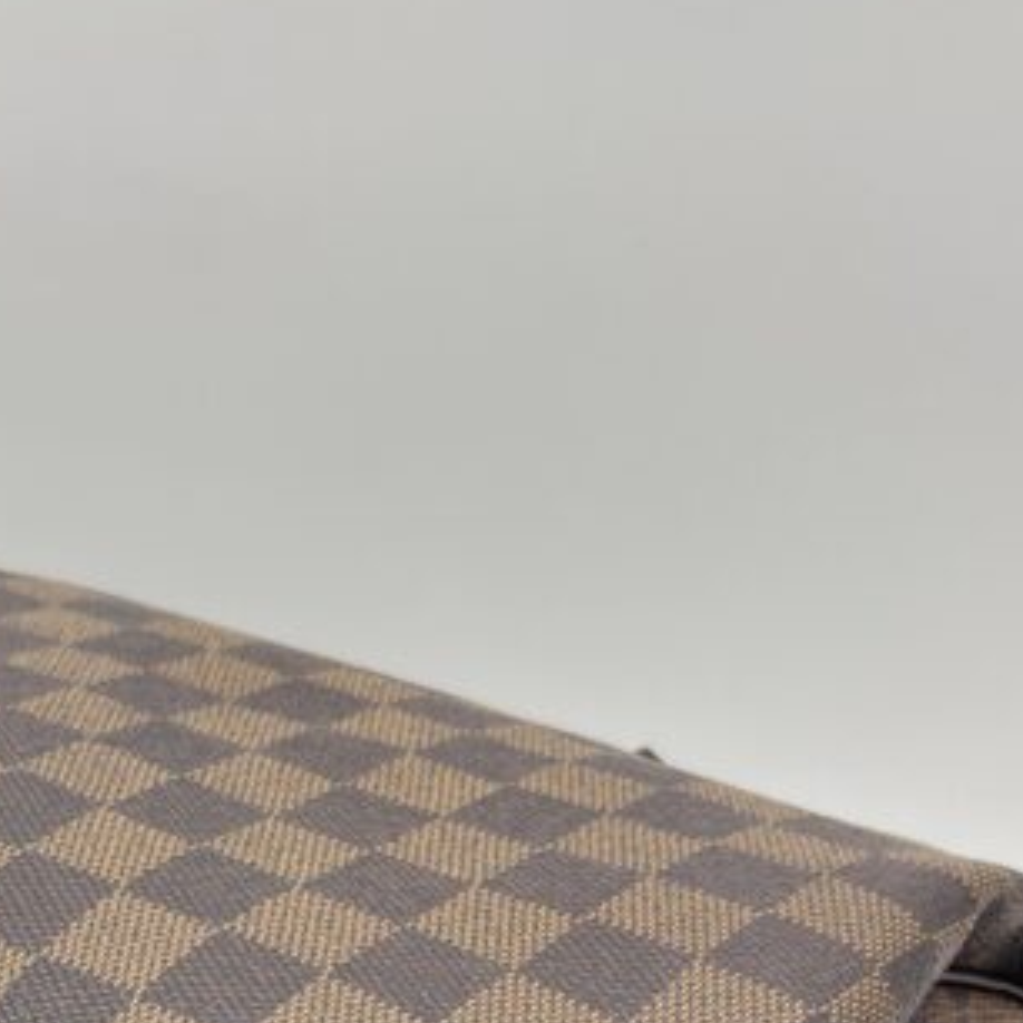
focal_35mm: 77
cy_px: 1344
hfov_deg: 22.0
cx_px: 114
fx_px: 2575
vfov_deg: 20.5
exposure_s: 1/100
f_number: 1.5
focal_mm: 5.7
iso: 40
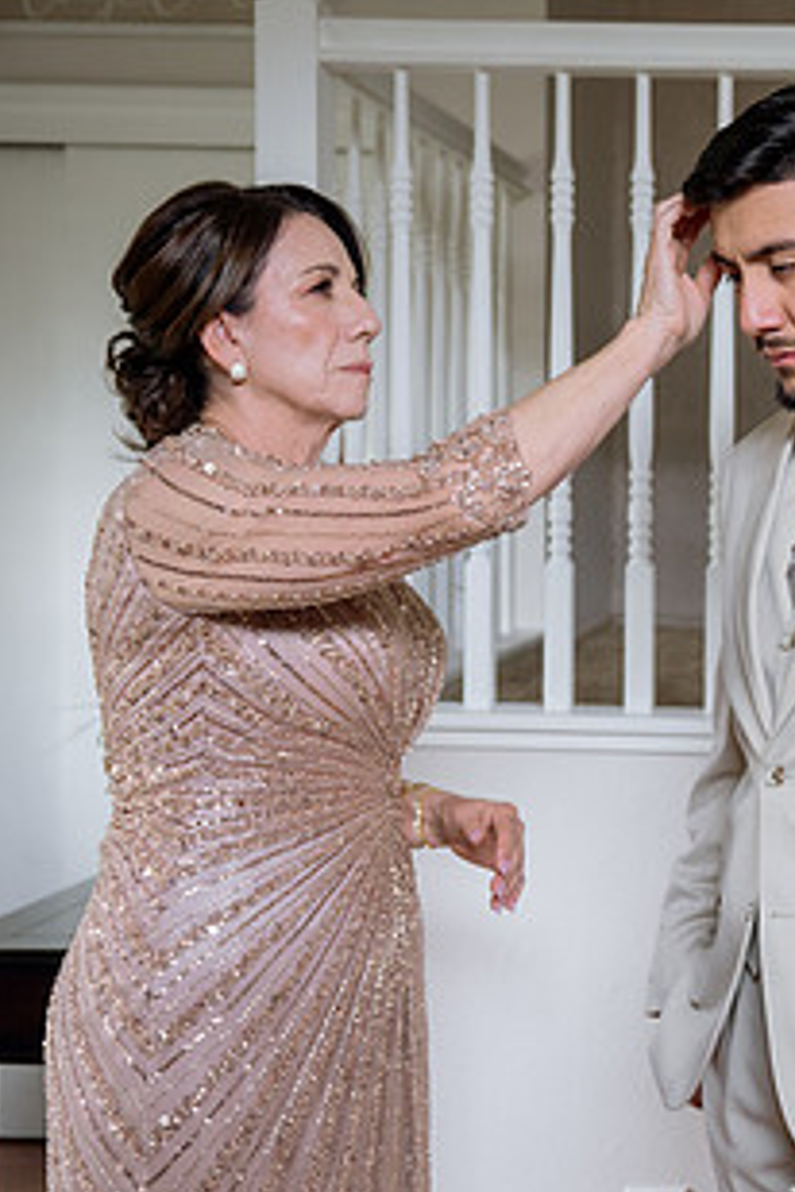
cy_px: 586
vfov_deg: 33.4
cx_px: 915
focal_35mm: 60
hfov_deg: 21.3
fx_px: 1987
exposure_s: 1/100
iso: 800
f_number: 3.2
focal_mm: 32
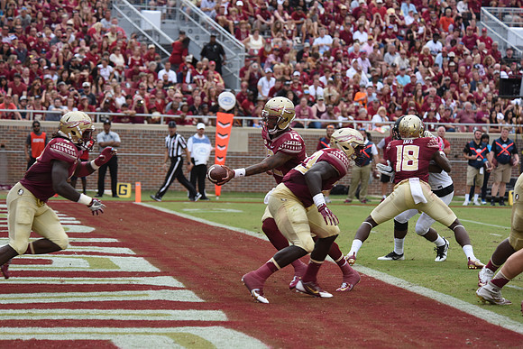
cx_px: 262
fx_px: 2543
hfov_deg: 11.7
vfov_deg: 7.9
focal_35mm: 175
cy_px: 174
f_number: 6.3
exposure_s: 1/800
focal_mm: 175
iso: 1250
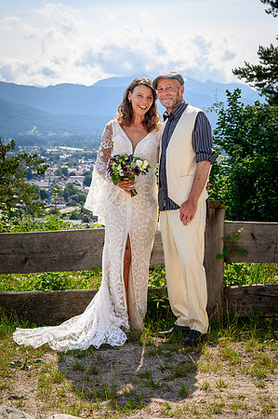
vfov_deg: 28.9
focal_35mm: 70
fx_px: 813
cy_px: 210
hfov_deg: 19.4
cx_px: 139
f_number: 10
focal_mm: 70
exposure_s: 1/200
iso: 100
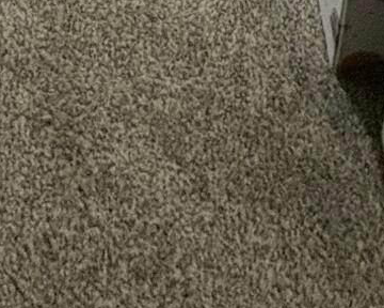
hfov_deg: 25.0
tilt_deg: -19.5
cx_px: 166
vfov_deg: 11.0
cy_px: -646
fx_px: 864
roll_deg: +0.0
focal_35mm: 76
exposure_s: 1/60
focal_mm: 2.22
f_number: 2.2
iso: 320
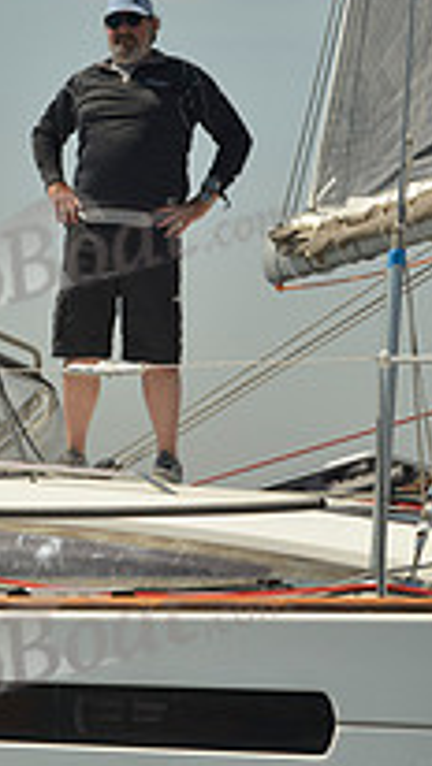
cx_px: -421
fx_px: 4212
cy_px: 515
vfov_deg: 10.4
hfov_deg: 5.7
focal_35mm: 207
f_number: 8
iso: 200
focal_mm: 70
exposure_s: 1/1250
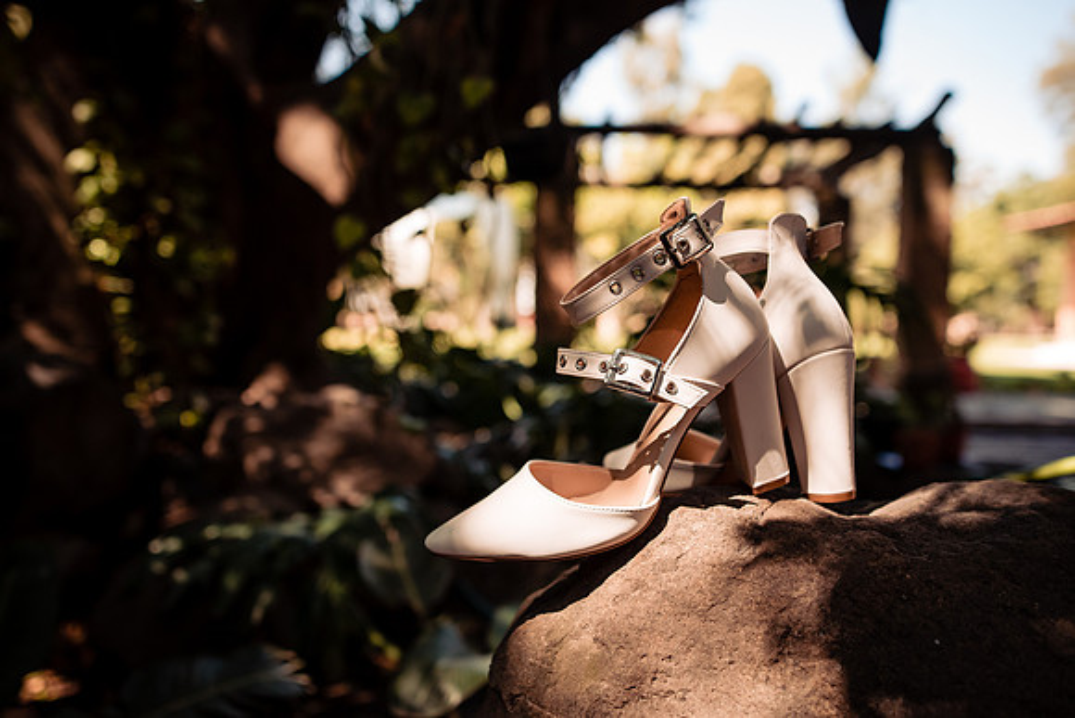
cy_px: 359
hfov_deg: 54.4
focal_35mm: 35
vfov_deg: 37.9
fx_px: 1045
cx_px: 538
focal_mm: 35
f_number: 3.2
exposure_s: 1/2000
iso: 800
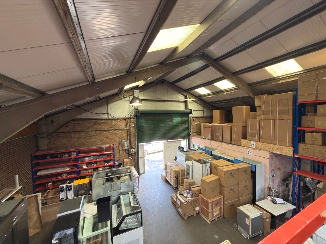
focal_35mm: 14
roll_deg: +0.7
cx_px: 163
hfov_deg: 102.1
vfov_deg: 85.7
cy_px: 122
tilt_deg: -2.2
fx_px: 132
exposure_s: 1/30
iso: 80
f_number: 2.2
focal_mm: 2.22
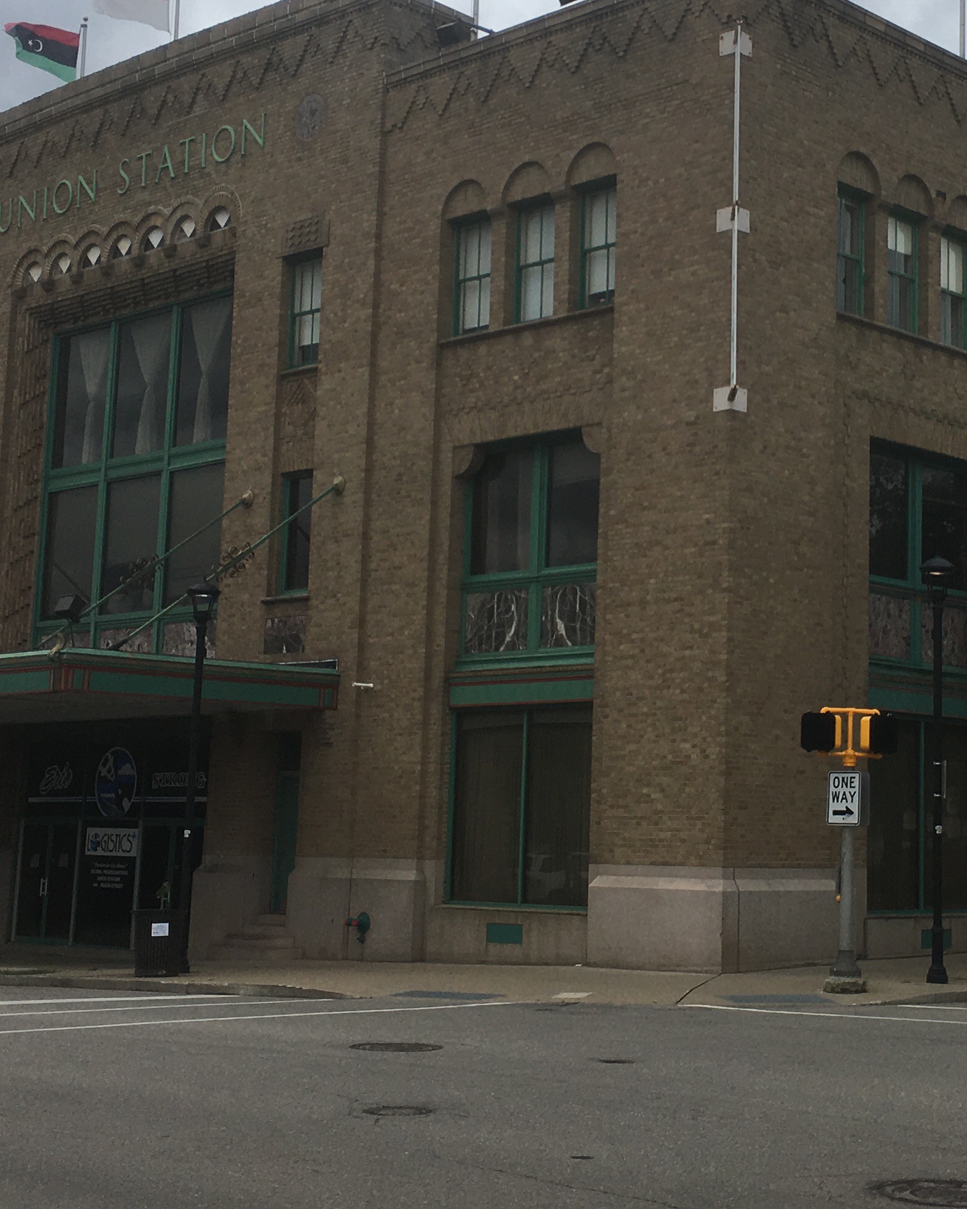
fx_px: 2075
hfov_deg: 25.9
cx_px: 713
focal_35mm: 58
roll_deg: -2.0
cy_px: 490
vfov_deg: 32.4
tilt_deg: +10.3
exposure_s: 1/1972
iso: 25
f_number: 2.2
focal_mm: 4.15
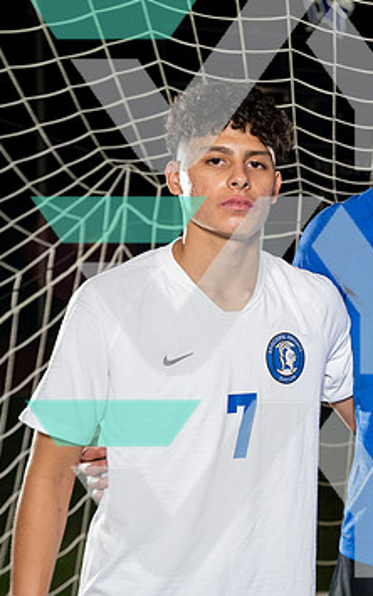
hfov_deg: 15.7
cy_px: 286
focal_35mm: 80
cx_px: 459
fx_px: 1301
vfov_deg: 25.8
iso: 400
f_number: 4
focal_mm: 48
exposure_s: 1/125
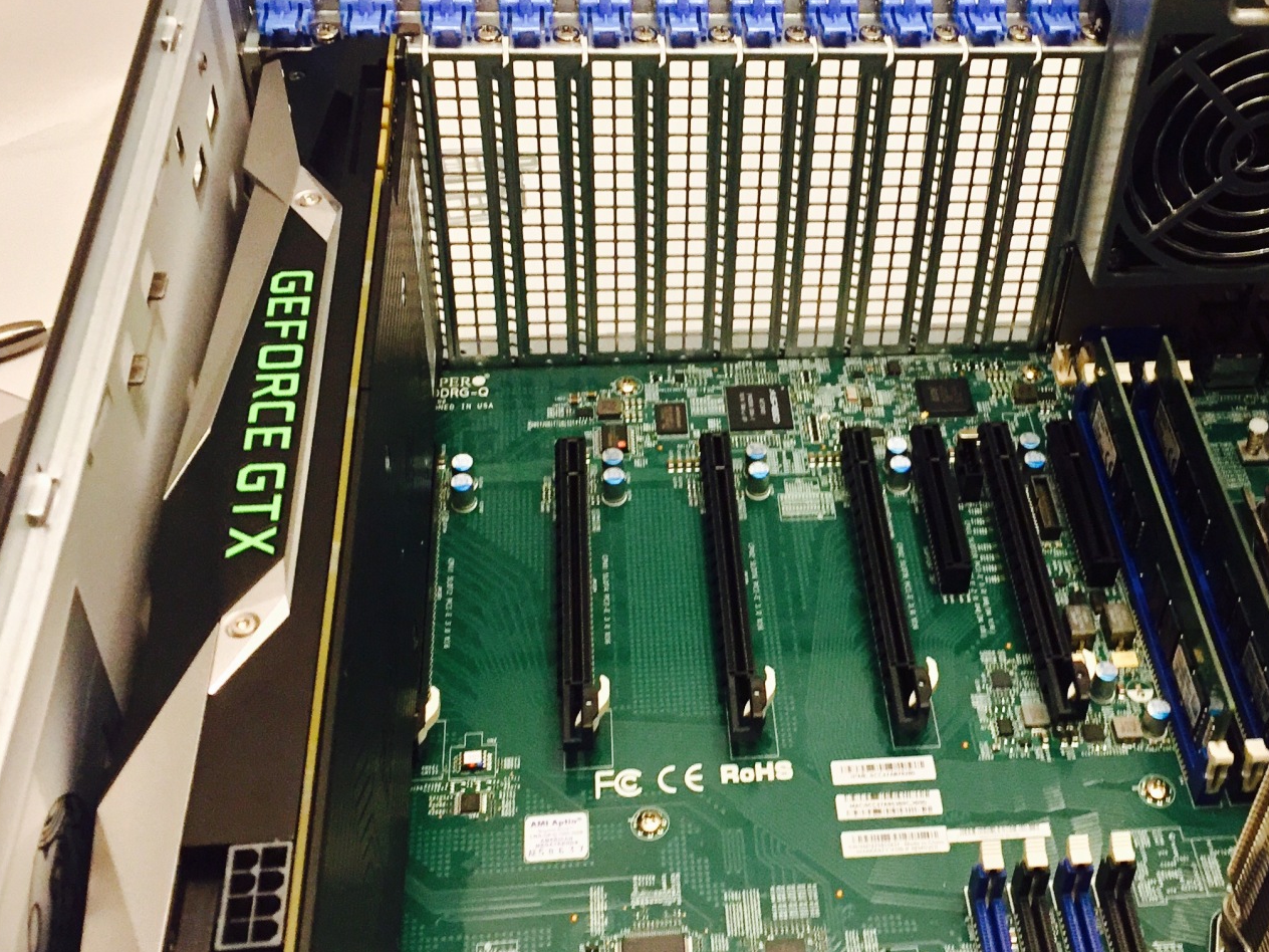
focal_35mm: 47
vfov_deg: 30.9
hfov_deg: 39.9
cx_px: 846
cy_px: 444
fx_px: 1723
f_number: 2.2
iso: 250
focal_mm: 4.15
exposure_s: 1/17
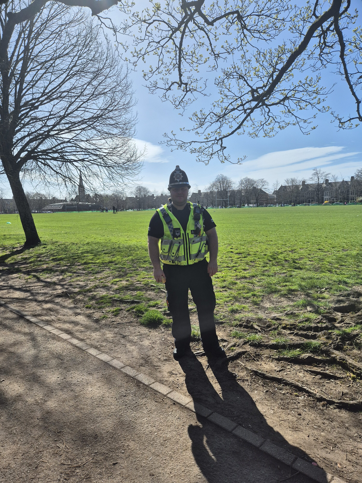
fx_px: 321
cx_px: 181
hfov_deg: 58.9
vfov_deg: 73.9
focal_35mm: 23
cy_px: 242
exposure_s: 1/2256
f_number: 1.8
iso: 25
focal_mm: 5.4
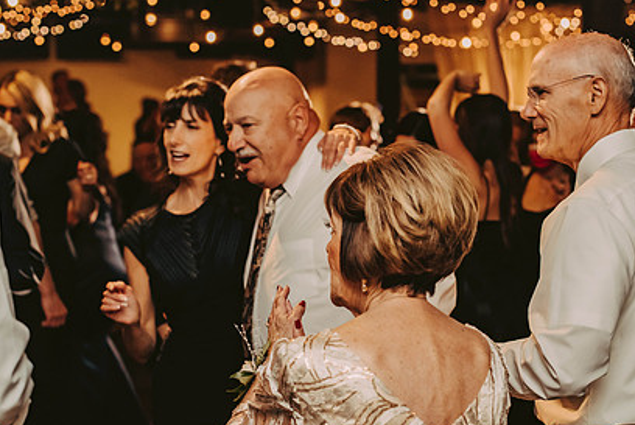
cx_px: 352
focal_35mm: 71
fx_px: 1254
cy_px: 284
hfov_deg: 28.4
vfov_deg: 19.2
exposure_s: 1/200
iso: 2000
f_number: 3.2
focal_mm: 50
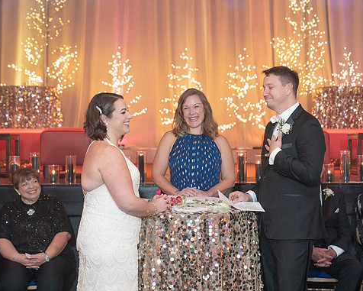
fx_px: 860
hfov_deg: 23.8
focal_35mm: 80
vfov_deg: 19.2
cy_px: 147
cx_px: 198
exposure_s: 1/125
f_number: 4
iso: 4000
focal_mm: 70
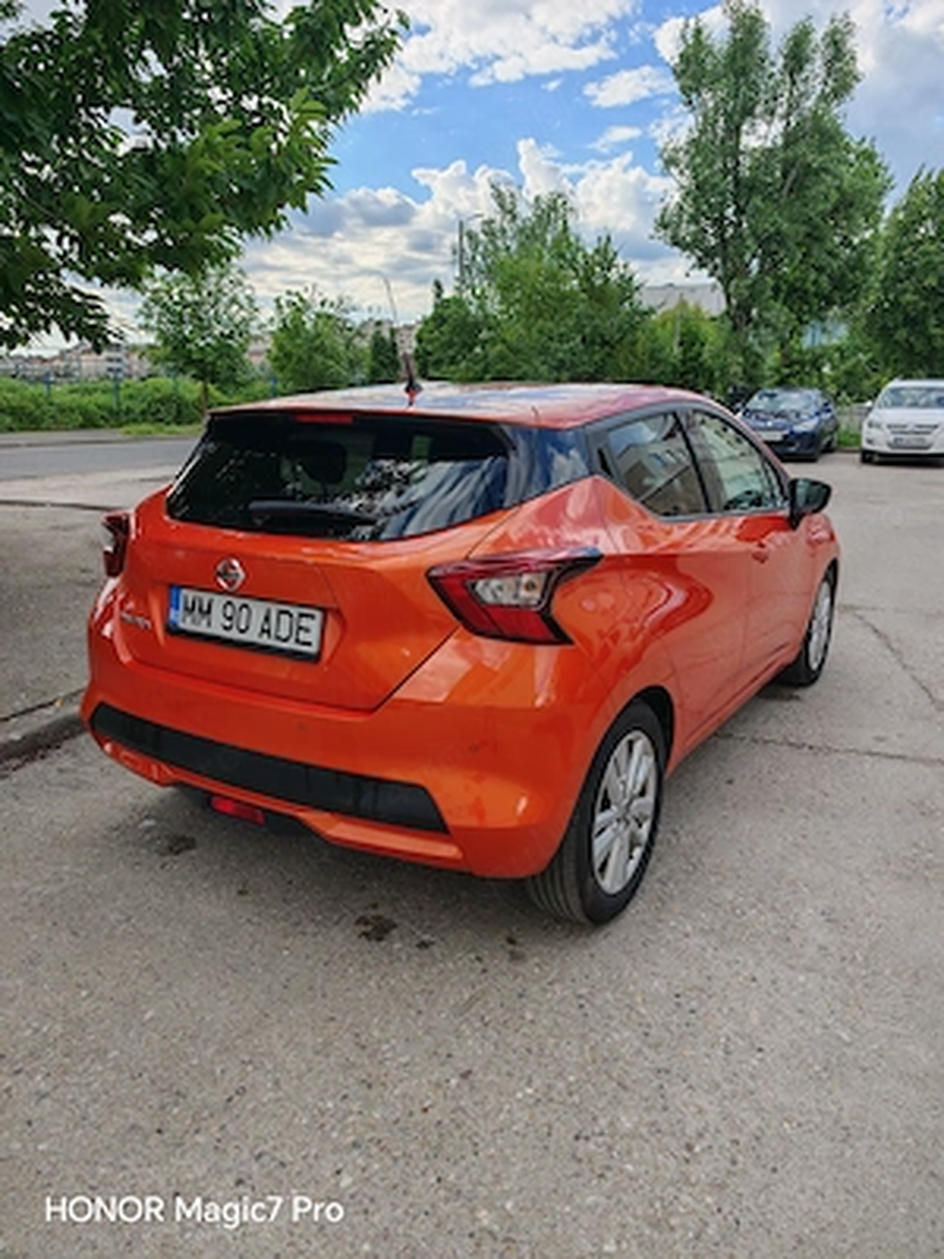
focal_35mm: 24
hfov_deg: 56.8
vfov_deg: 71.6
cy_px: 630
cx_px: 472
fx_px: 873
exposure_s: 1/3600
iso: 100
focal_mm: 6.83
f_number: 2
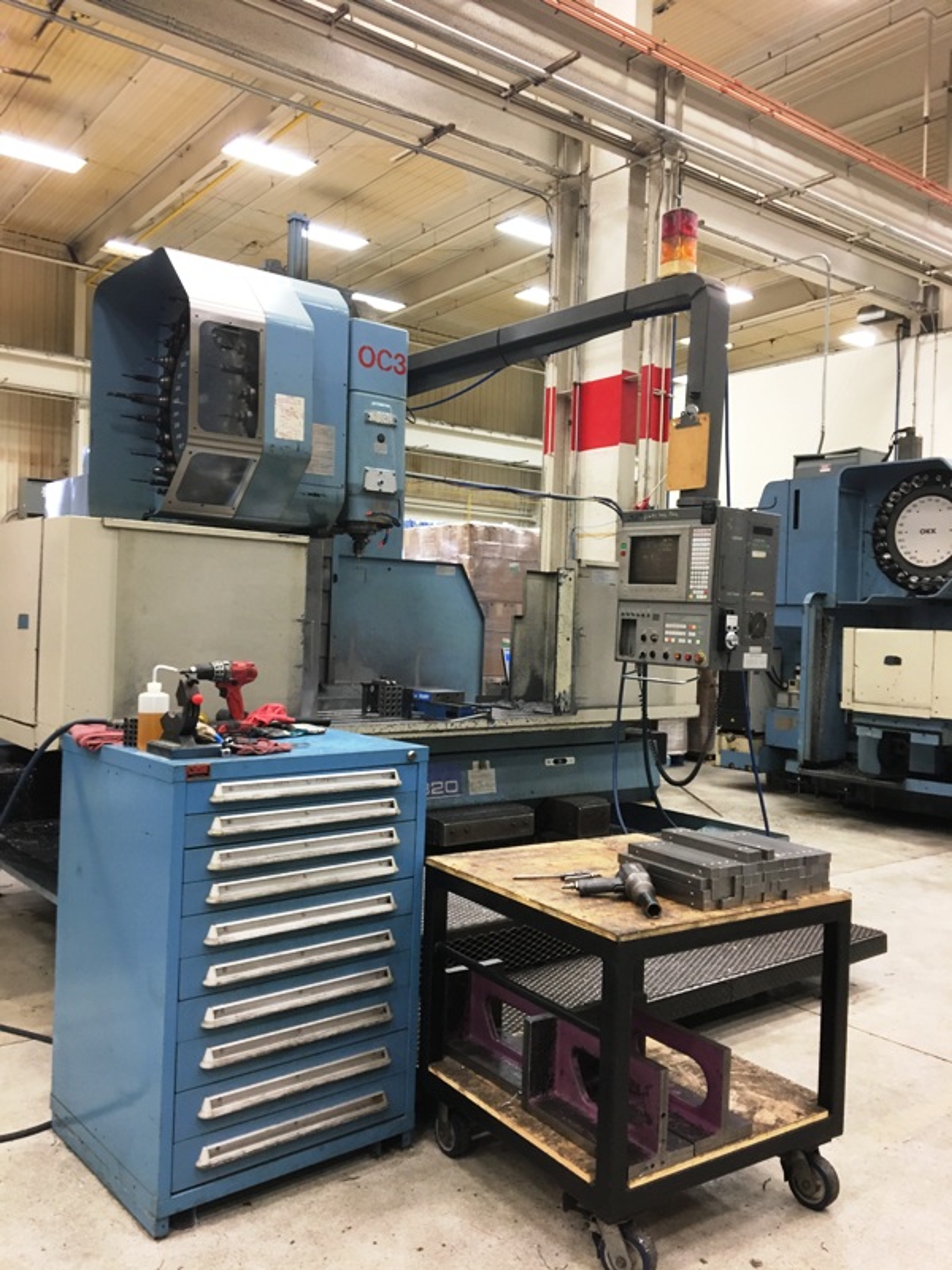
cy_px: 635
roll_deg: -1.1
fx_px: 1063
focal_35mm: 29
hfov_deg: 48.2
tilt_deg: -1.0
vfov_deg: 61.7
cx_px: 476
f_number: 2.2
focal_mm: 4.15
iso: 100
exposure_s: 1/30
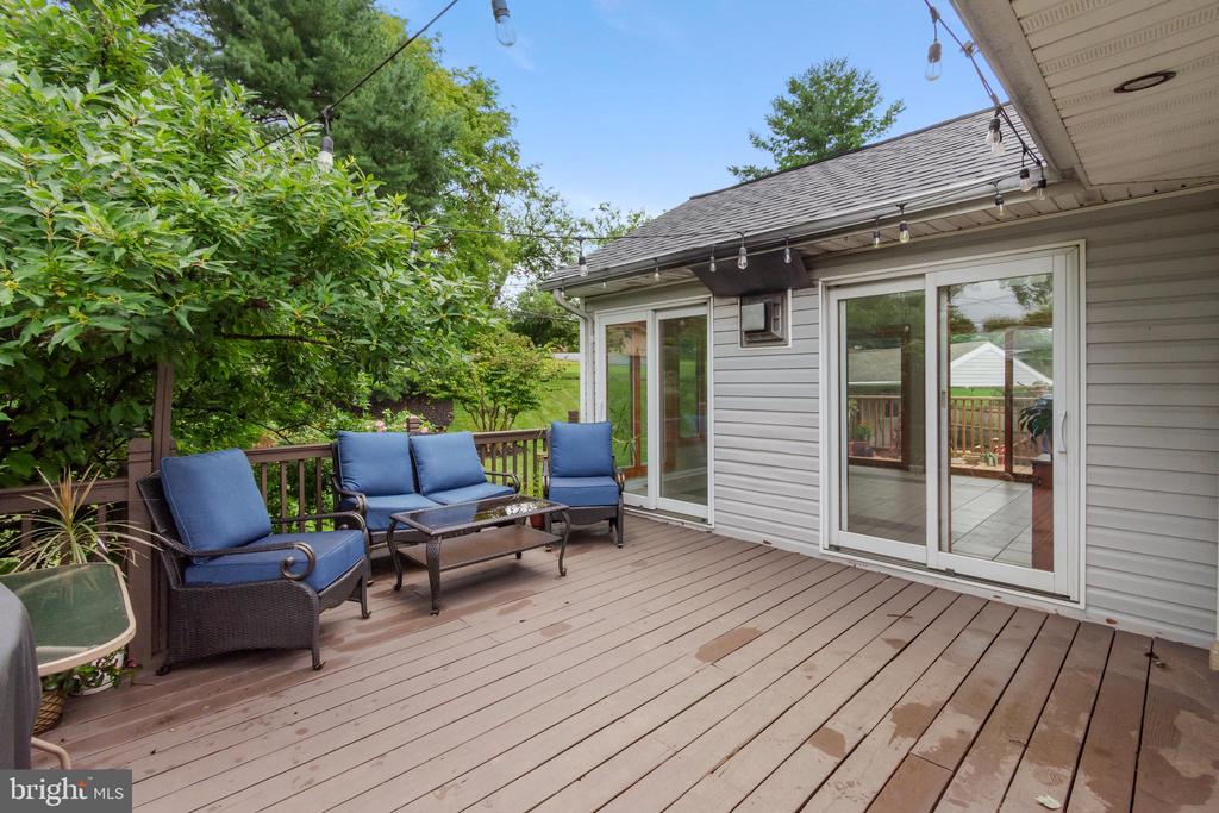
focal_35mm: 15
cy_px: 406
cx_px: 610
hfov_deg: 100.4
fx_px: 508
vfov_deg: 77.3
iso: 640
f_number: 9
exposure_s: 1/500
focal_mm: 10
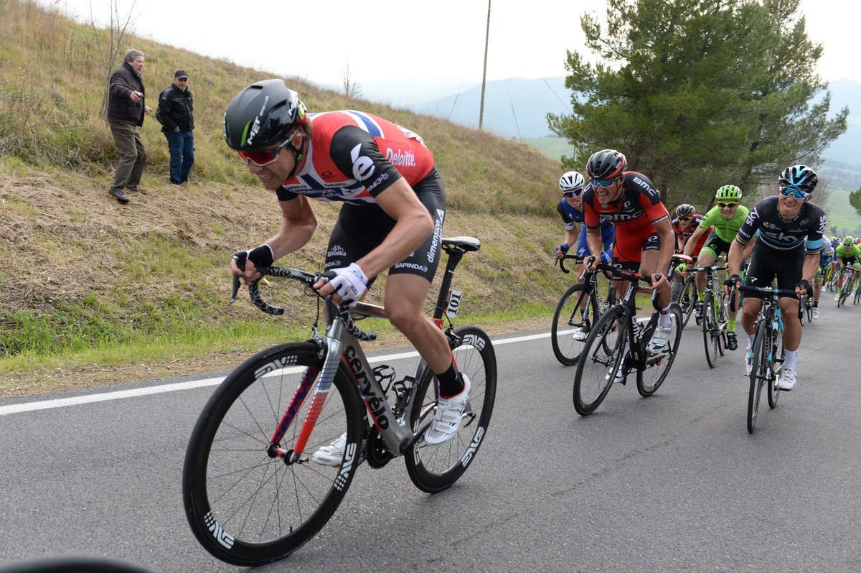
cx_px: 430
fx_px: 836
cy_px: 286
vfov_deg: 37.8
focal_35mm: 35
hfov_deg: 54.5
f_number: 5
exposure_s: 1/1000
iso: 1000
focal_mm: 35
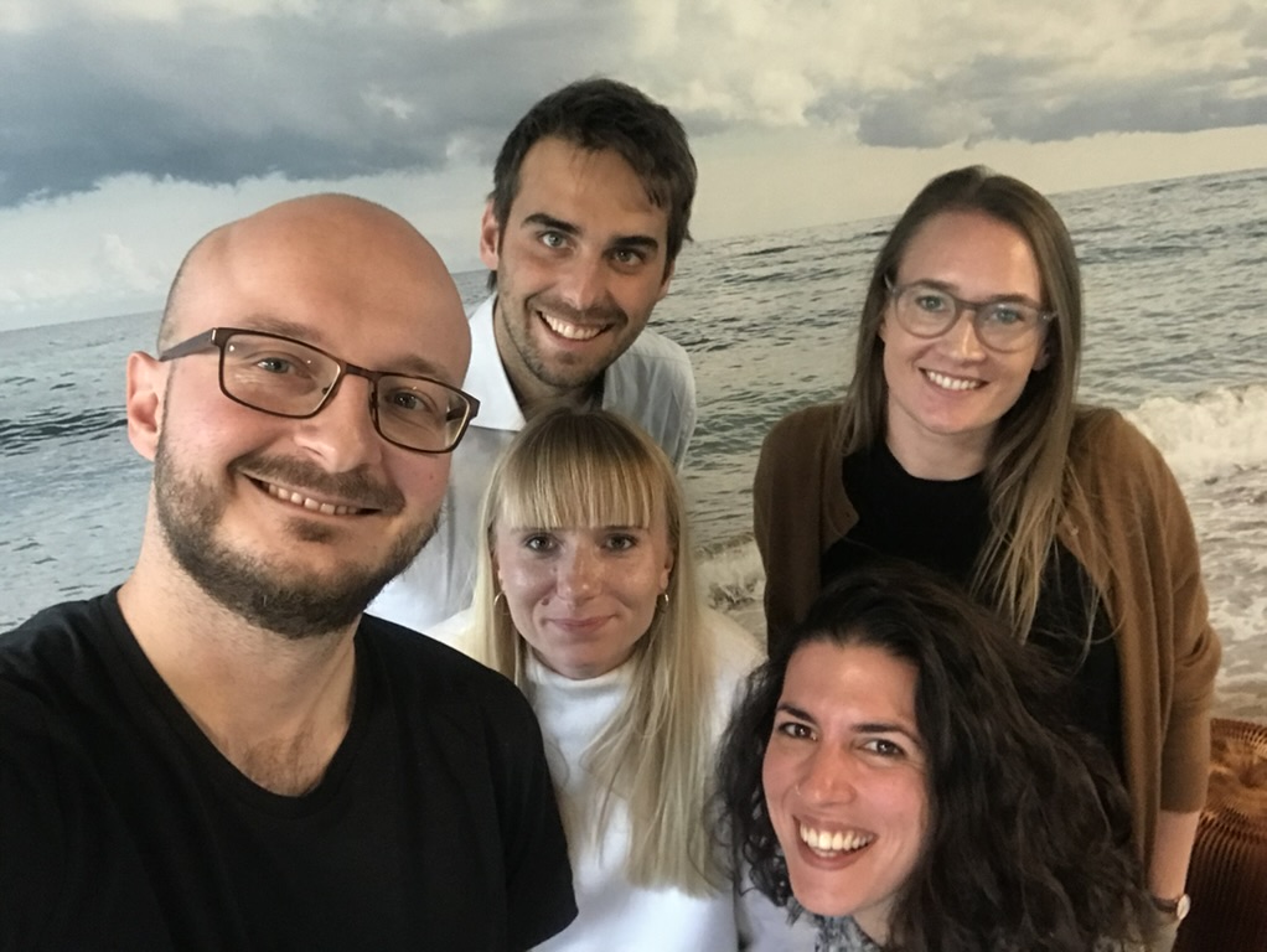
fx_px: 1172
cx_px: 634
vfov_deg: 44.2
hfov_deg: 56.8
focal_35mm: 32
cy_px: 476
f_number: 2.2
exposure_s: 1/33
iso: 160
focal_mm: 2.87
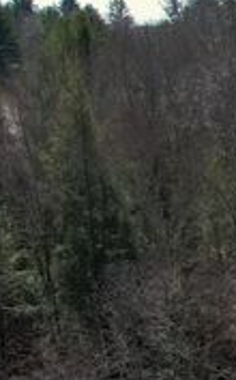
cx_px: 712
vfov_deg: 15.8
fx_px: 1343
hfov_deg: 8.4
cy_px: 377
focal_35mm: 130
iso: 100
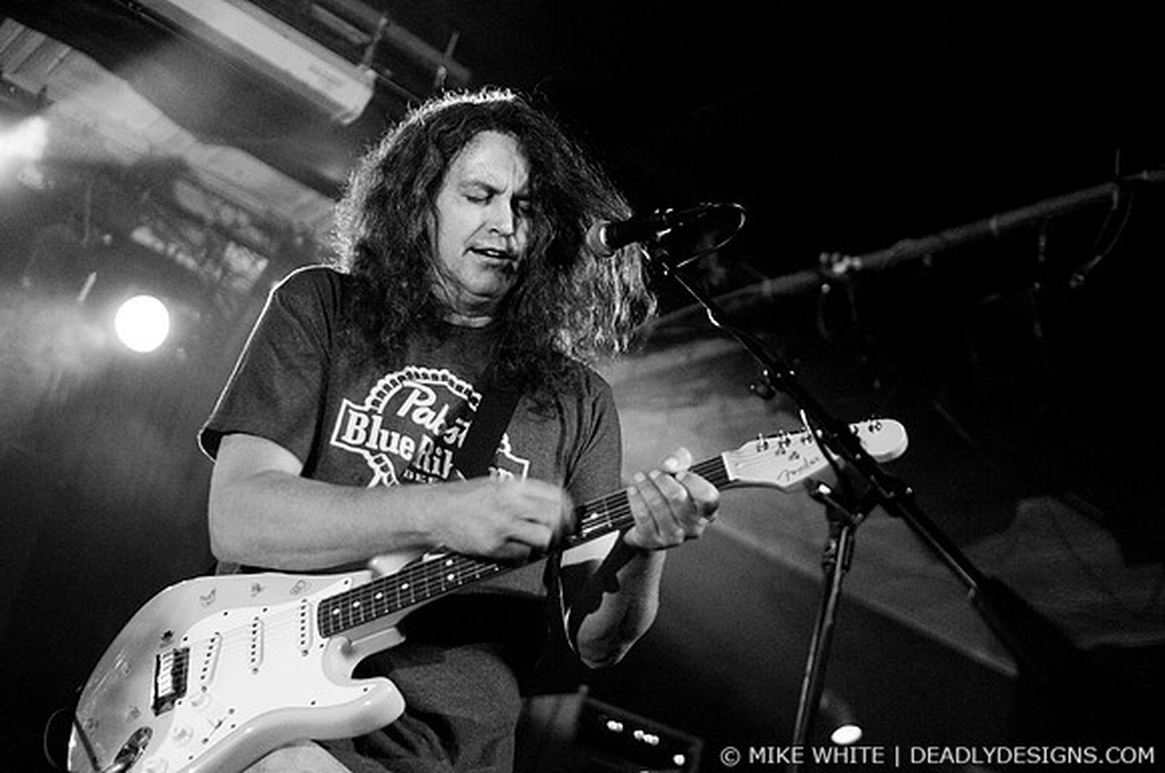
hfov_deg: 43.7
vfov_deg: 29.8
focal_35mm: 45
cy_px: 386
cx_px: 582
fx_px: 1454
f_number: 1.8
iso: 1000
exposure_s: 1/50
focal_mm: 30
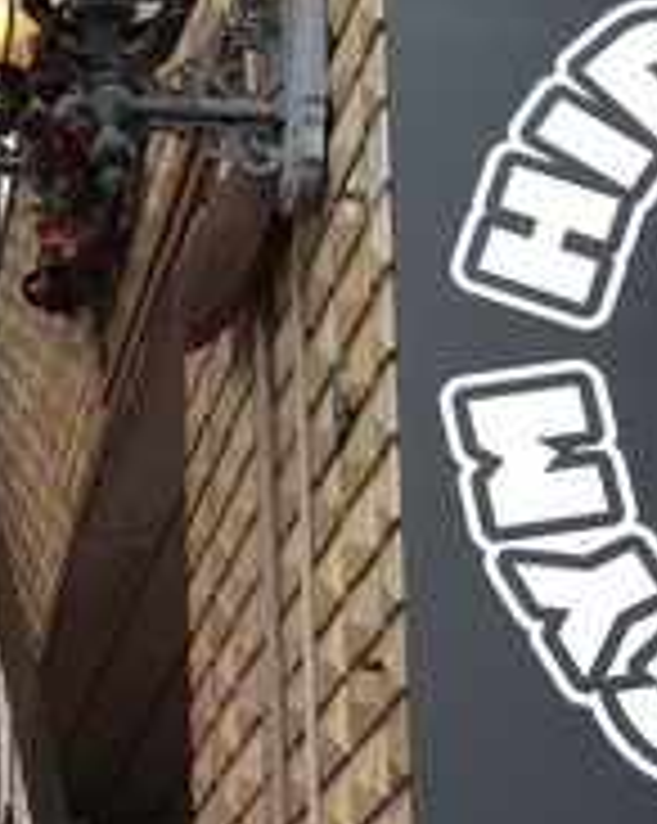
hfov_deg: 14.5
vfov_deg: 18.8
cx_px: -320
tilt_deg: +14.3
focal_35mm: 99
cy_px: 847
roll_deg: -2.4
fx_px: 2410
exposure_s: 1/40
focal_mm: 4.15
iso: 32
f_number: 2.2
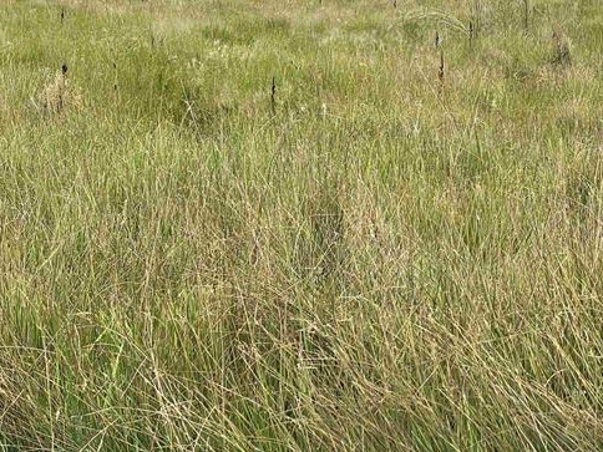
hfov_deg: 17.8
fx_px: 1916
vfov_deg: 13.4
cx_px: 415
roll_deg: +0.2
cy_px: 158
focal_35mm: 110
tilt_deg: -7.2
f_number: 2
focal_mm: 6
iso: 25
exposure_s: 1/841
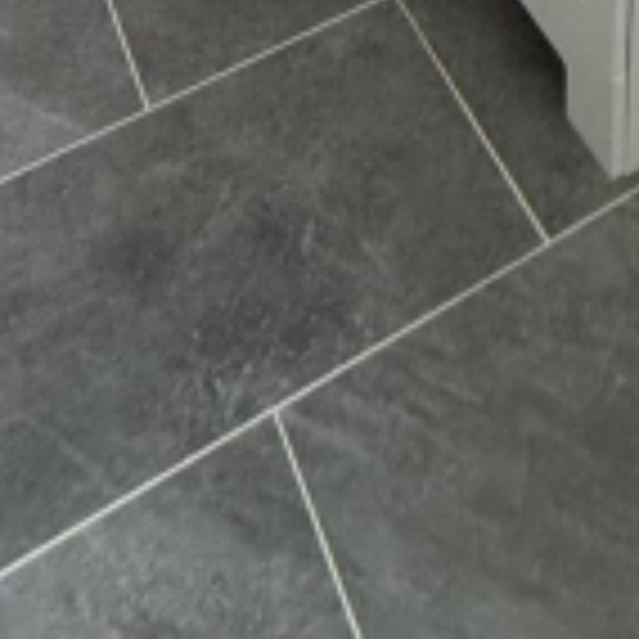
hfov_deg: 29.3
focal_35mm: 58
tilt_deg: -12.7
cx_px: 202
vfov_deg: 15.8
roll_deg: +2.5
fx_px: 1211
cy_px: -853
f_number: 2.2
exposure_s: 1/60
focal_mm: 2.22
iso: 320
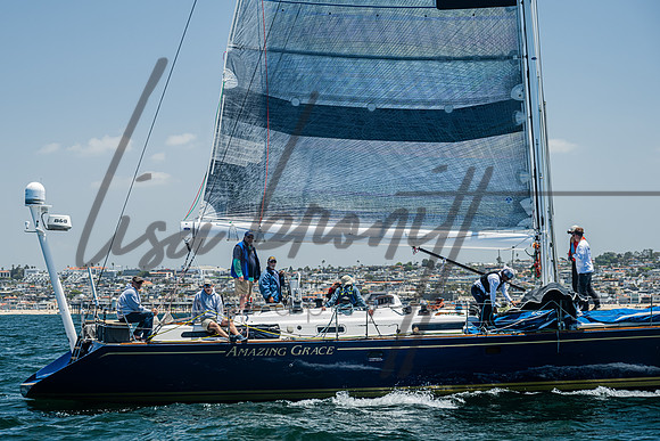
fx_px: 1908
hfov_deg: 19.6
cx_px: 295
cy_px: 198
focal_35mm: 104
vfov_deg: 13.2
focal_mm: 91
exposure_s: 1/320
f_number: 6.3
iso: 320
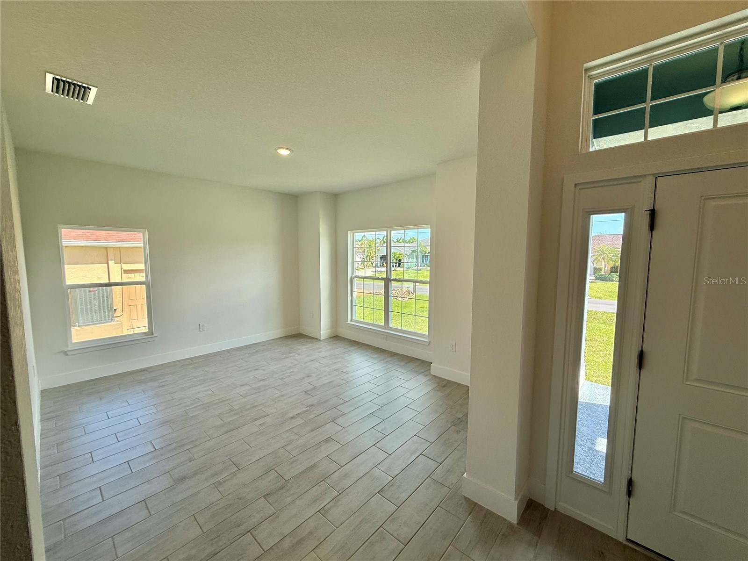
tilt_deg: -3.7
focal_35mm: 14
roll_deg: -0.2
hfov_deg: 102.1
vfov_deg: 85.7
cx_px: 374
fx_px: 303
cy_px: 280
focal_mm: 2.22
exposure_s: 1/200
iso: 64
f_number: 2.2
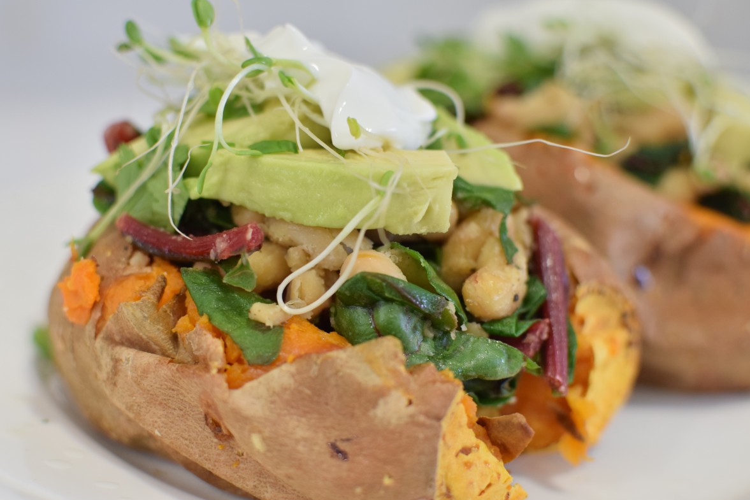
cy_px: 250
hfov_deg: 37.2
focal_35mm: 54
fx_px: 1115
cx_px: 372
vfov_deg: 25.3
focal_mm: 35
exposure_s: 1/80
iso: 500
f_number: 3.5
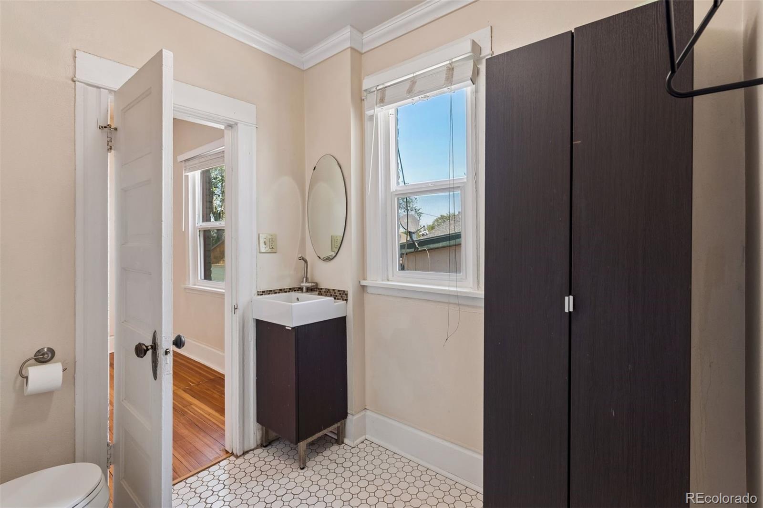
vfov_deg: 70.4
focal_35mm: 17
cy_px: 254
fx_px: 360
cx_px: 382
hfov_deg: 93.3
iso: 400
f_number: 9
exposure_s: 1/6
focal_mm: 17
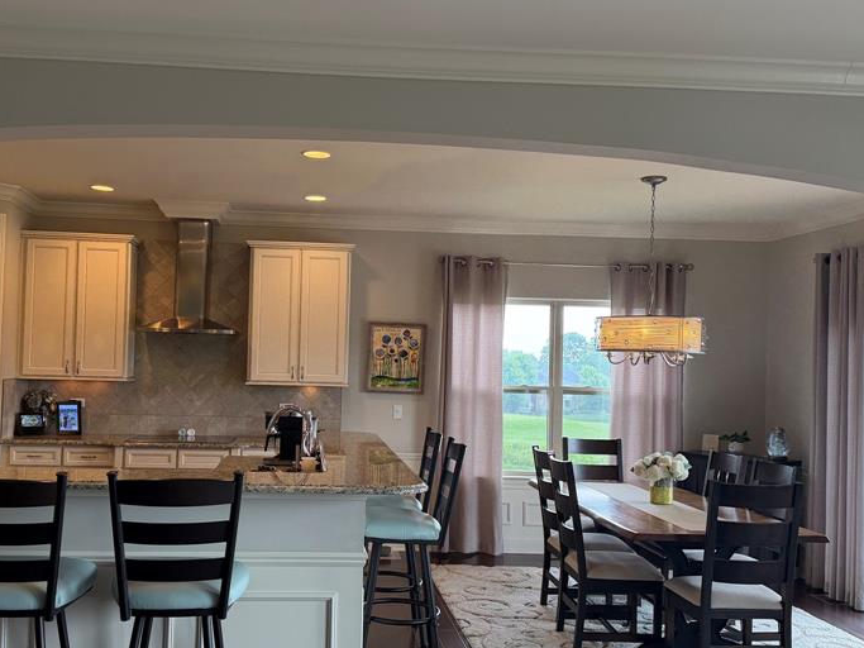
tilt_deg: +1.3
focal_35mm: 36
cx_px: 361
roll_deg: -1.8
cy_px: 334
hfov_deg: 51.1
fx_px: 898
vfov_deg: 39.6
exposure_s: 1/198
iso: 160
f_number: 1.78
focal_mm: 6.76
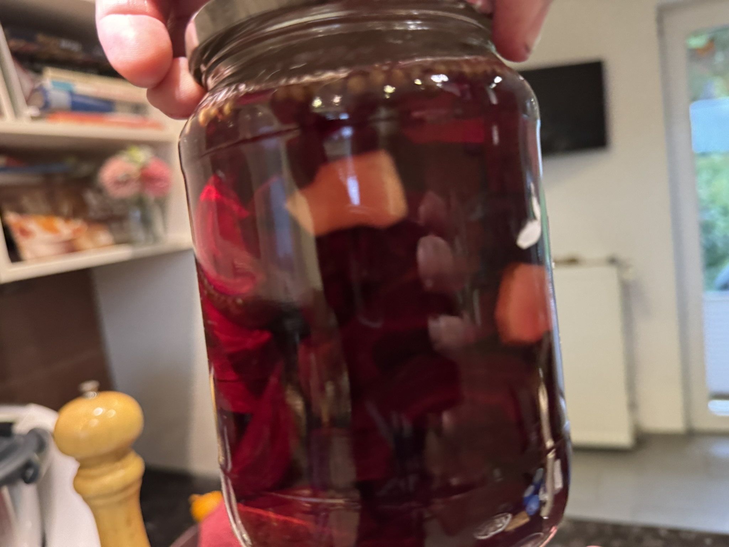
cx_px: 364
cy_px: 274
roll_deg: +8.8
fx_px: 505
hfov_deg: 71.6
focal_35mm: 24
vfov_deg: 56.8
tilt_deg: -9.1
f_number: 1.78
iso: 800
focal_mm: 6.76
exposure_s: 1/33
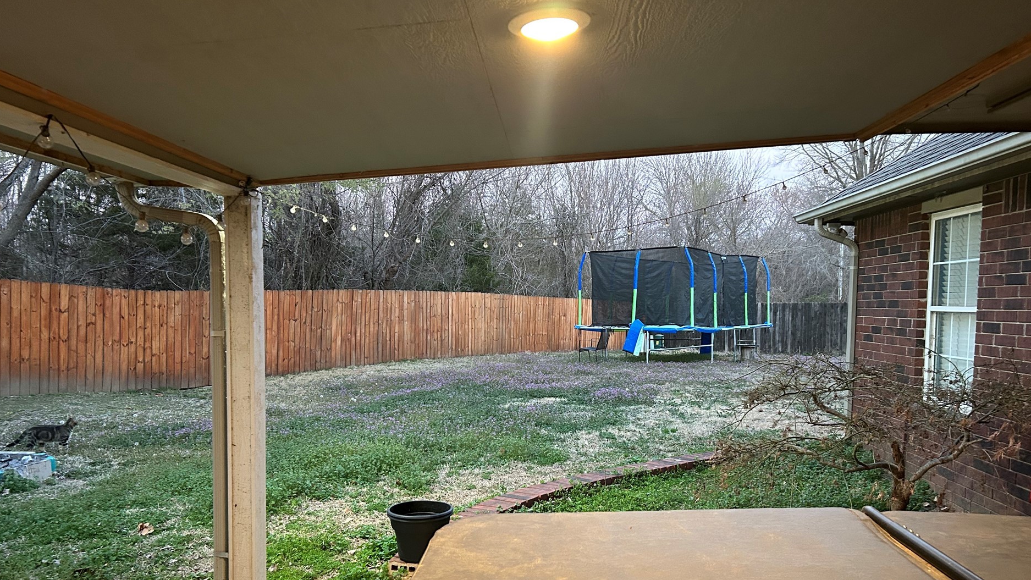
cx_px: 511
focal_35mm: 29
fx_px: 793
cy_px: 357
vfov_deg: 40.0
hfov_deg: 66.1
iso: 400
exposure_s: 1/60
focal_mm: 5.7
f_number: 1.5
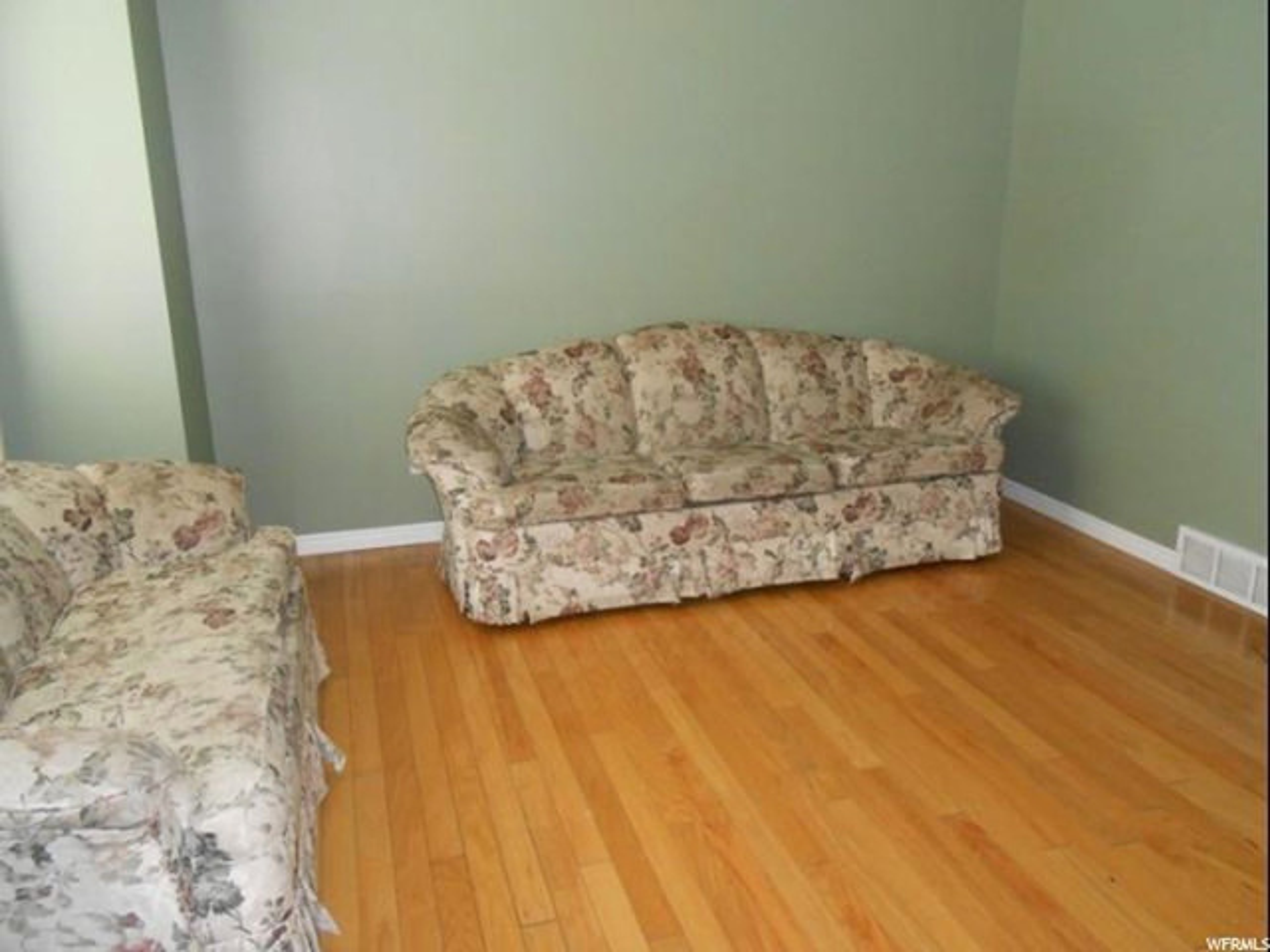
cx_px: 635
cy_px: 476
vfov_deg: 53.1
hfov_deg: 67.3
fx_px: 954
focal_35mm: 26
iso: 500
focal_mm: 4.6
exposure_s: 1/25
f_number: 3.5
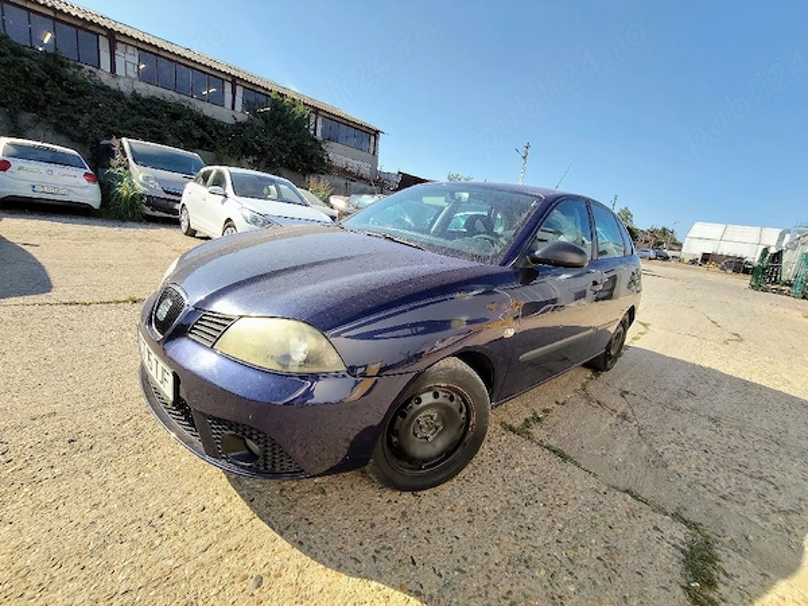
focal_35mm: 16
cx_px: 404
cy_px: 303
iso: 50
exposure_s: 1/909
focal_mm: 1.67
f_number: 2.2
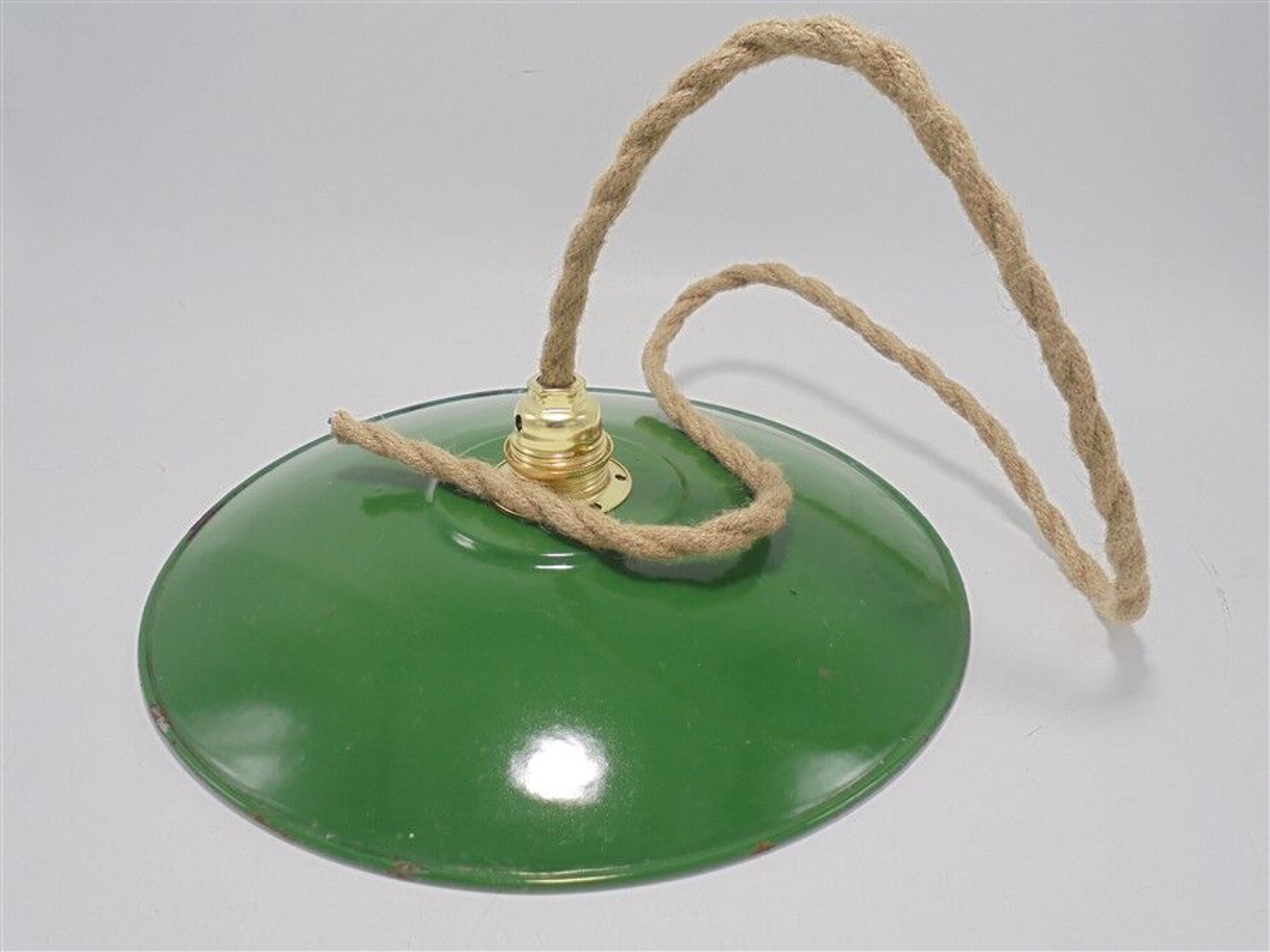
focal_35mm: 29
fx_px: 1064
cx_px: 635
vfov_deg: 48.2
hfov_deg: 61.7
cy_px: 476
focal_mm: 5.3
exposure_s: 1/60
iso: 100
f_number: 3.7
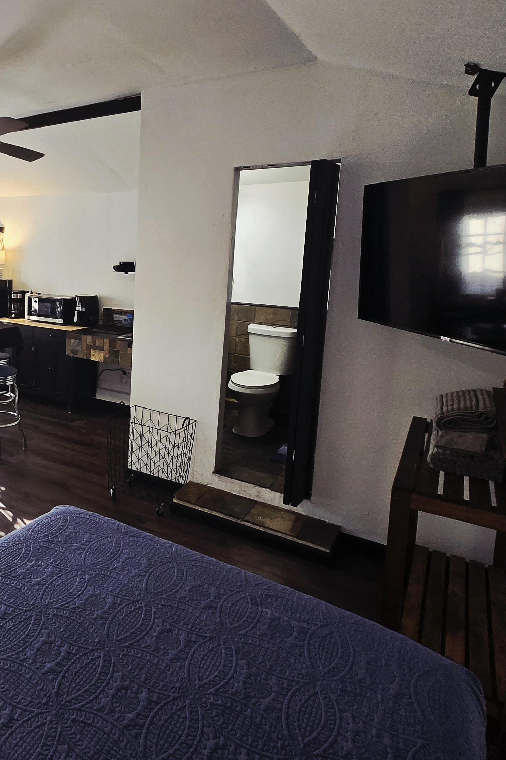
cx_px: 47
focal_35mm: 24
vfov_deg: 73.1
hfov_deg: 47.5
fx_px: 506
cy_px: 311
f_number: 2.2
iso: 80
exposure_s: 1/60.2
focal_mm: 1.7
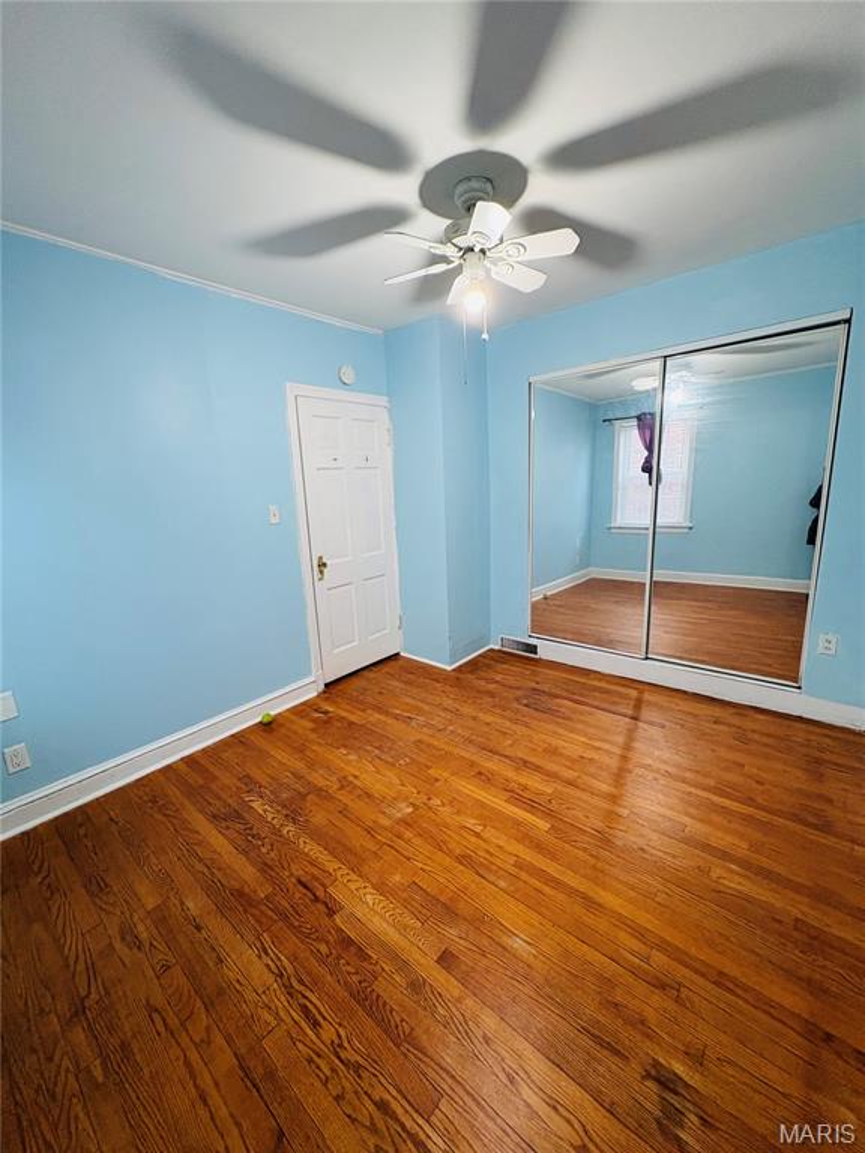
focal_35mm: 14
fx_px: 466
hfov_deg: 85.7
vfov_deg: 102.1
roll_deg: +2.3
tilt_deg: -9.9
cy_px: 576
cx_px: 432
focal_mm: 2.22
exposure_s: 1/60
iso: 200
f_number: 2.2
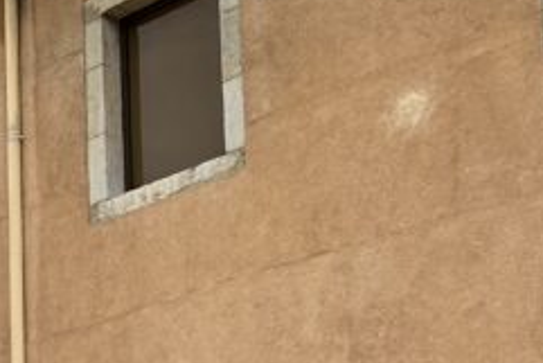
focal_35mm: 106
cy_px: 688
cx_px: -487
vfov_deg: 11.8
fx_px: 1600
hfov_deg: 15.8
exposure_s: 1/3861
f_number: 1.78
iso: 80
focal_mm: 6.86
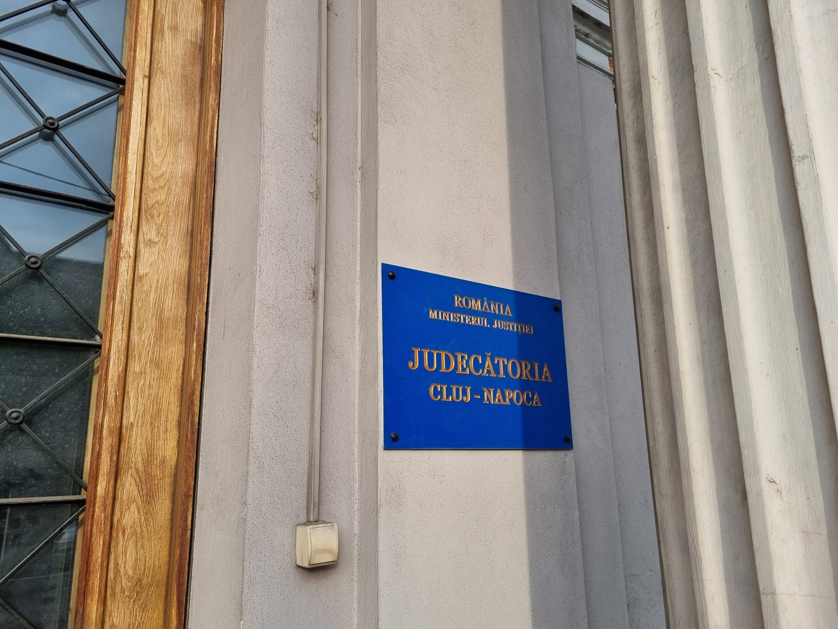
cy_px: 314
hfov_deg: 67.3
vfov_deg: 53.1
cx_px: 419
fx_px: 629
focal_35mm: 26
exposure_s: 1/732
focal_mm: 5.4
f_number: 1.8
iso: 50
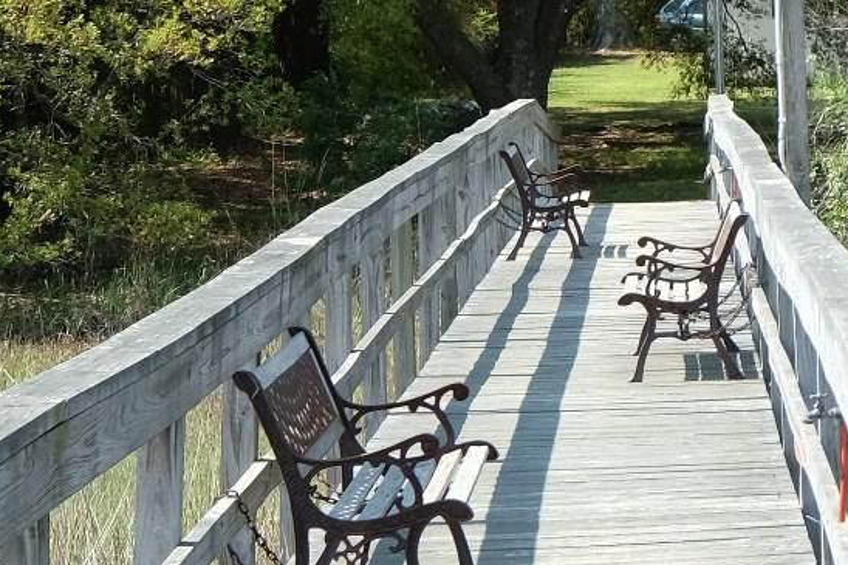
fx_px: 3485
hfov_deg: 13.1
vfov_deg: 9.2
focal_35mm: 148
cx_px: 1267
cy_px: 47
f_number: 5.6
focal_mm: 24
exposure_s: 1/280
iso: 200
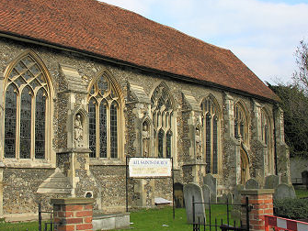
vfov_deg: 30.3
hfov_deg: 39.1
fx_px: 428
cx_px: 99
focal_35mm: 48
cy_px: 108
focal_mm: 8.9
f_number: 5
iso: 50
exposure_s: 1/143
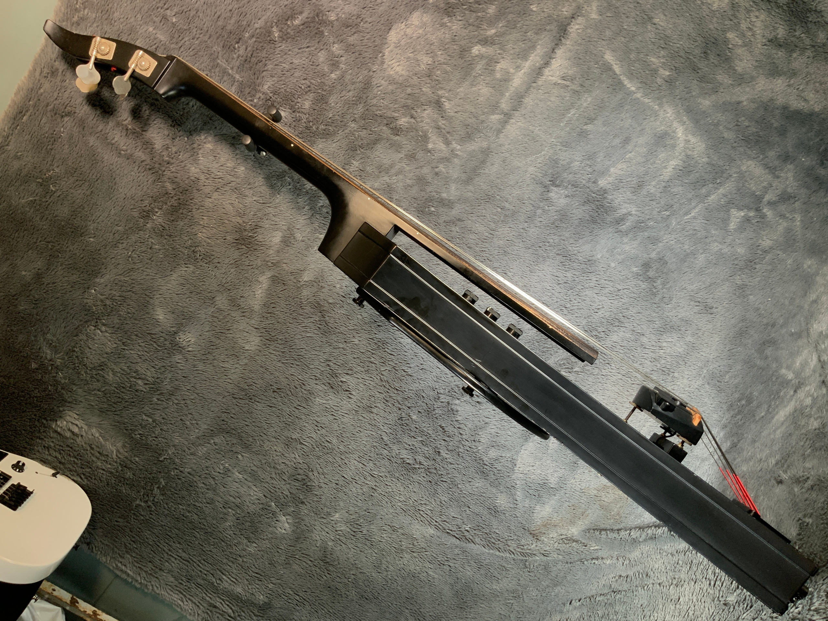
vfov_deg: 48.2
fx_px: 694
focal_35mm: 29
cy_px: 310
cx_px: 414
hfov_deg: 61.7
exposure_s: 1/62
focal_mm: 3
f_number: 1.8
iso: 64
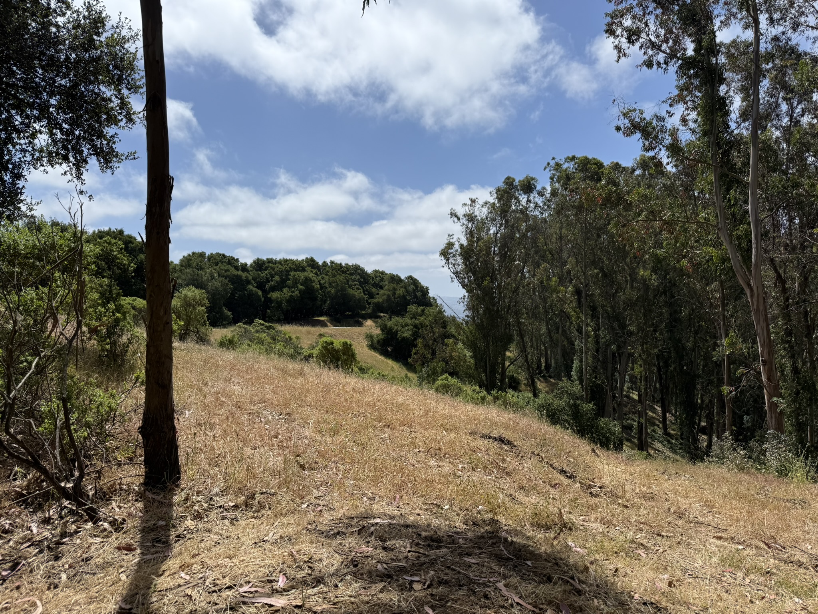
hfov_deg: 71.6
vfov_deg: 56.8
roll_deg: +0.6
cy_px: 307
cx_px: 409
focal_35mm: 24
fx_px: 567
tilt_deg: -0.7
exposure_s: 1/7353
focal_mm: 6.76
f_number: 1.78
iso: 80
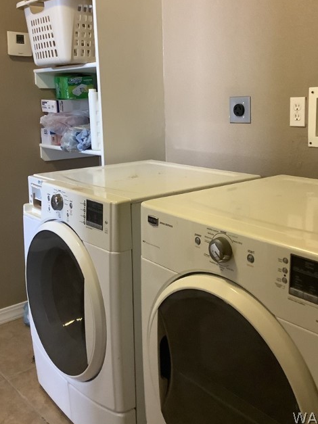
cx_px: 168
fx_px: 466
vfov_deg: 48.7
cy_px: 170
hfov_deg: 37.7
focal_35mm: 38
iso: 320
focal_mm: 3.3
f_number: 2.4
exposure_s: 1/33
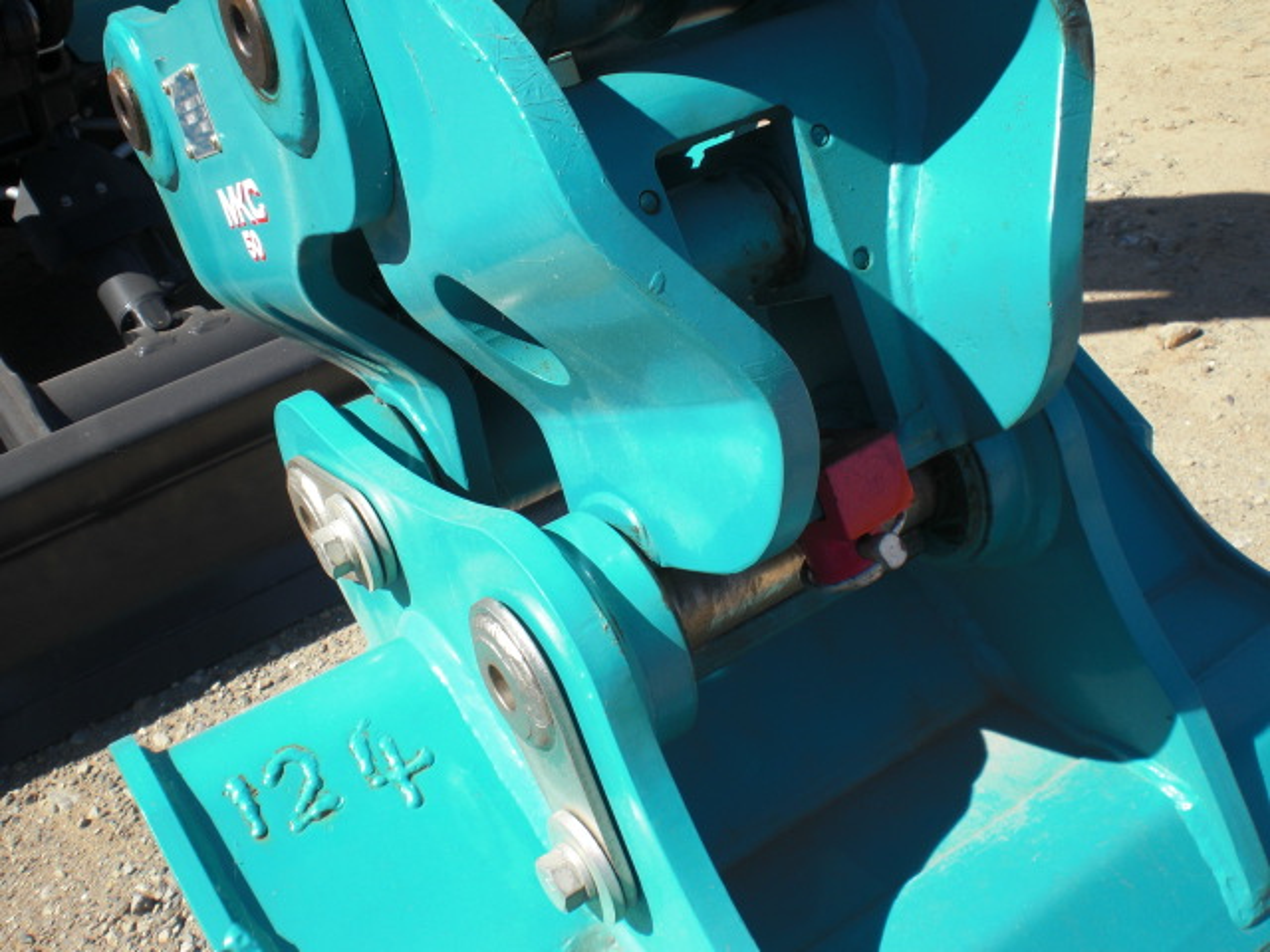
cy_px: 476
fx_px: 1394
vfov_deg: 37.7
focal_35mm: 38
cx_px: 635
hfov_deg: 49.0
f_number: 5.6
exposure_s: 1/250
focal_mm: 6.3
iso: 64
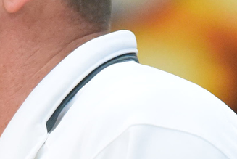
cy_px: 193
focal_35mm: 1466
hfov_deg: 1.4
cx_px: 17
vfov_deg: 0.9
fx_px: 9664
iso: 6400
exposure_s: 1/320
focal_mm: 200
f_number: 3.2
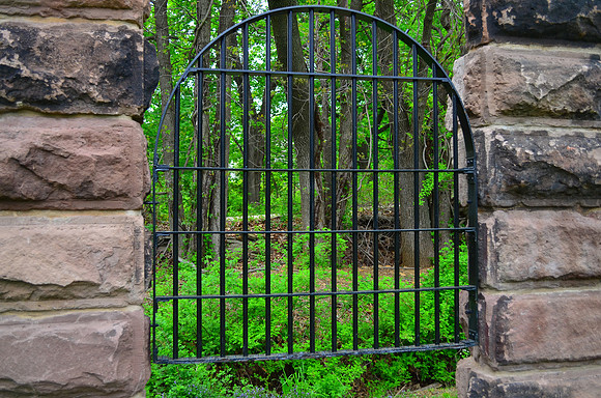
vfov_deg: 36.7
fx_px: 600
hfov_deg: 53.2
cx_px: 300
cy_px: 199
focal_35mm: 36
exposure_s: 1/30
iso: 360
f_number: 4
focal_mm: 24
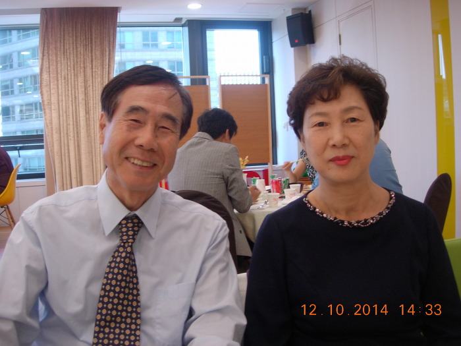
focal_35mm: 38
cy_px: 173
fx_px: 506
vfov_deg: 37.7
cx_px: 230
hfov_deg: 49.0
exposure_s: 1/32
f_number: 2.8
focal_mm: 7.8
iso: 105
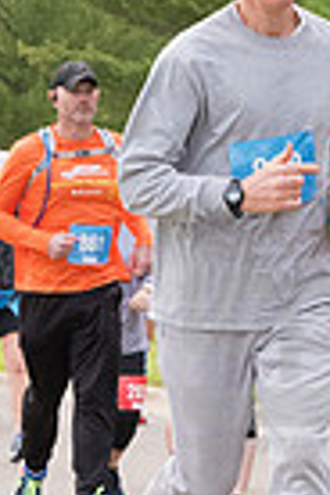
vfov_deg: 4.9
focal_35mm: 419
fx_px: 5761
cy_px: 352
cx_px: 267
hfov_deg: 3.3
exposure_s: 1/1600
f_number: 7.1
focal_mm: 86
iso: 4000
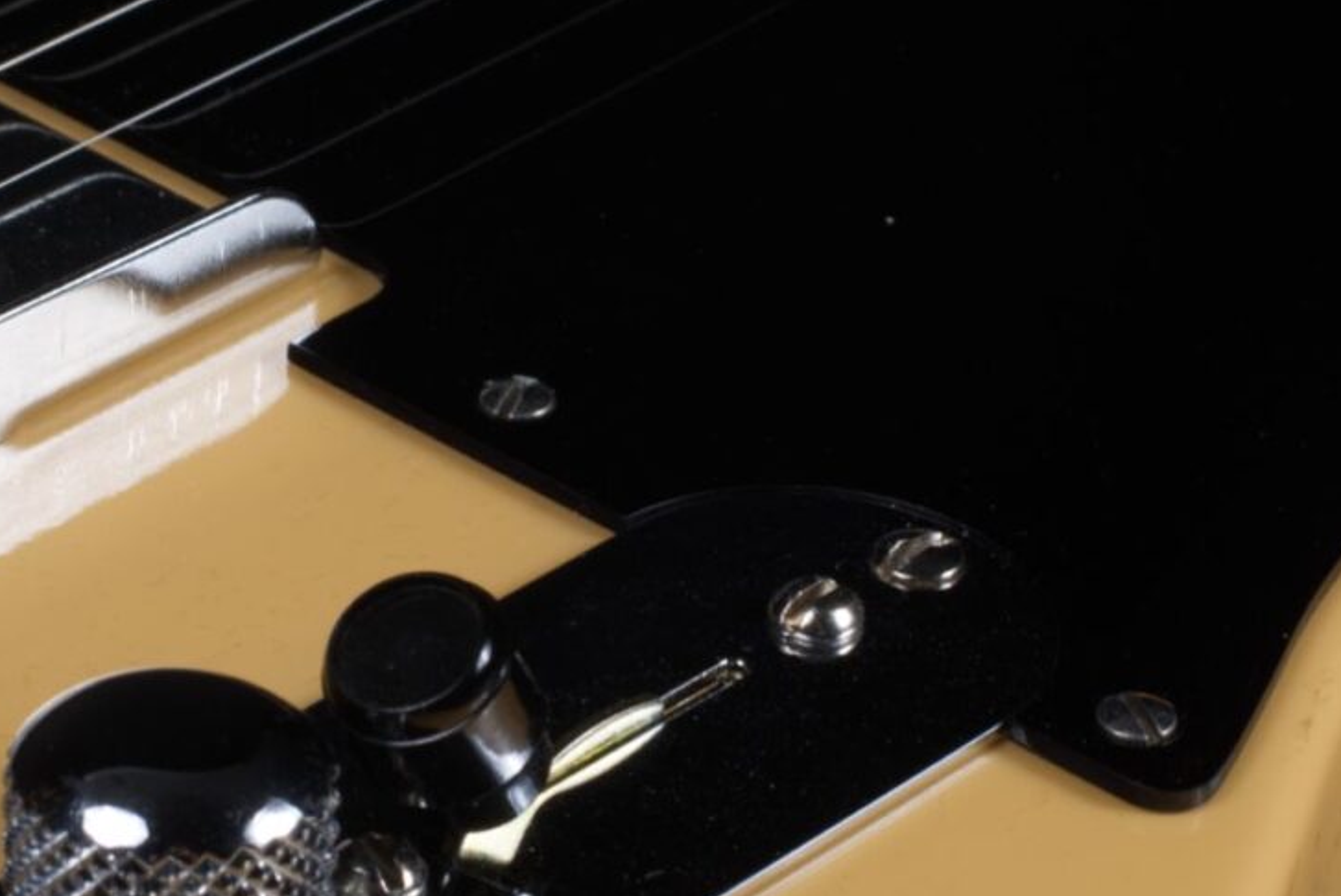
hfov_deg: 11.7
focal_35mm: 176
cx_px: 437
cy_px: 388
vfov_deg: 7.8
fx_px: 6561
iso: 100
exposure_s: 1/100
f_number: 16
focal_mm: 50
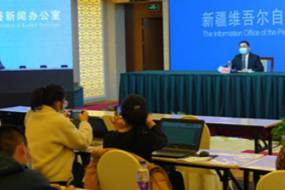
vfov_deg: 17.7
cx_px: 179
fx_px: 609
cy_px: 83
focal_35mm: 77
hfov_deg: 26.3
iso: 2000
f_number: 5.6
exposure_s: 1/100
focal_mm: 39
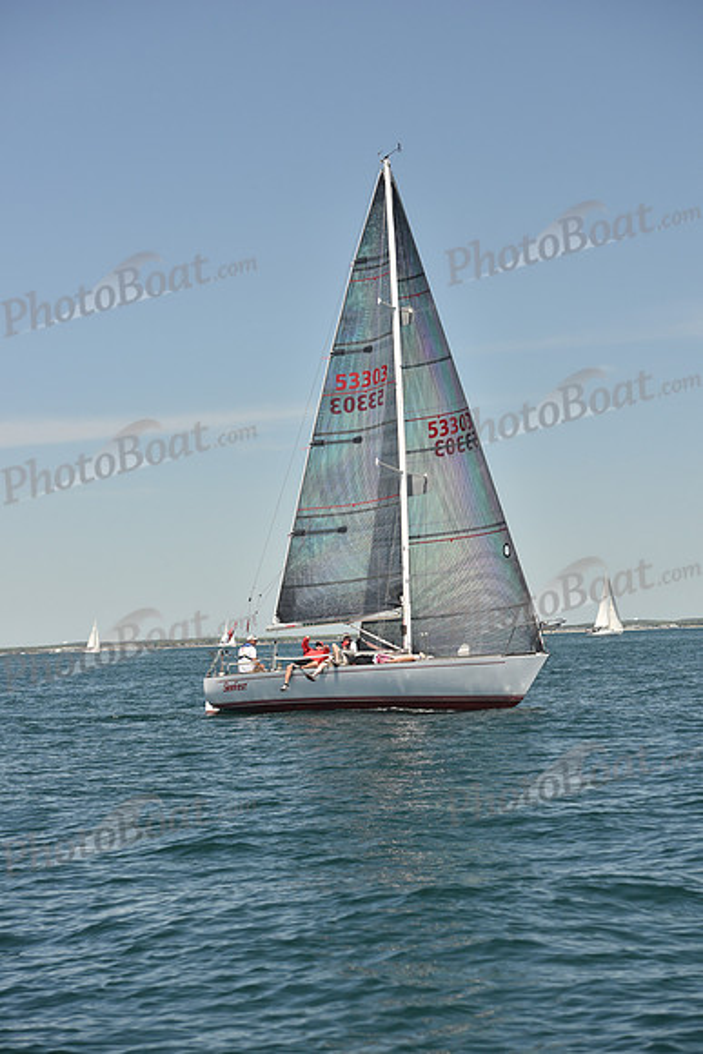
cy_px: 527
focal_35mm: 86
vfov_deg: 23.6
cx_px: 352
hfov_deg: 15.9
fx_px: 2517
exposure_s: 1/800
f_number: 5.6
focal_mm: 86
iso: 250
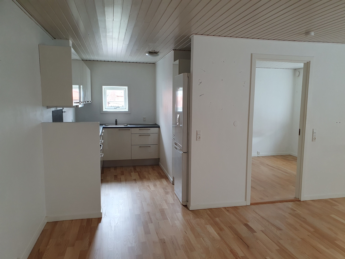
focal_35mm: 26
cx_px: 172
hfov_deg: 67.3
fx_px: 259
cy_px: 130
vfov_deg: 53.1
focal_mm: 4.32
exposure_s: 1/50
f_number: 2.4
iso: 160
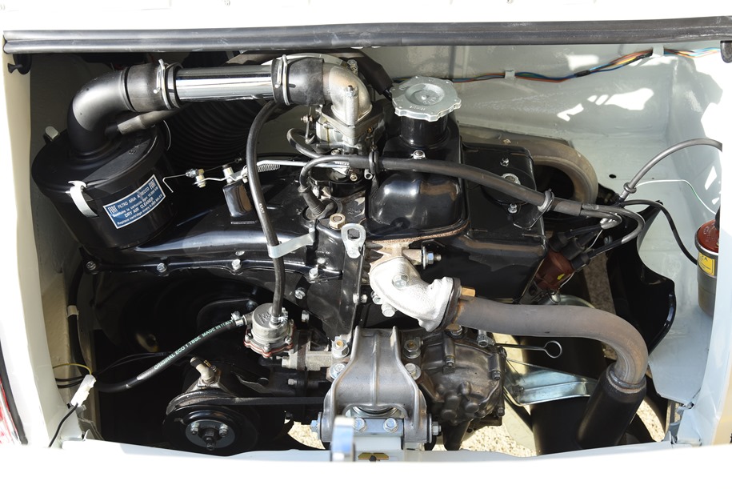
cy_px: 244
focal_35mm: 40
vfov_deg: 33.4
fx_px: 814
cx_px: 366
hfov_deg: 48.4
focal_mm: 40
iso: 200
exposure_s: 1/100
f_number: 8
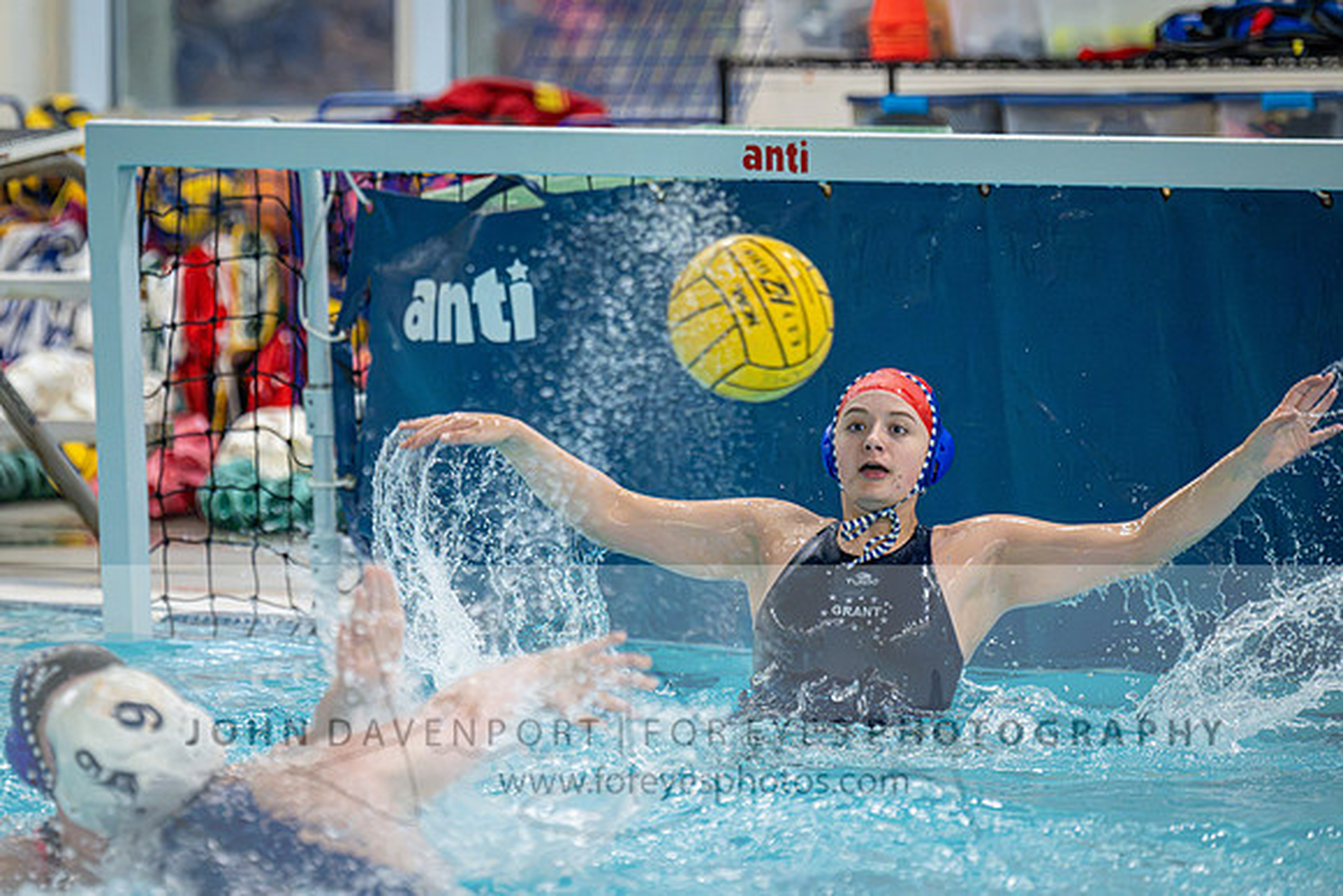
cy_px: 363
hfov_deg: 7.9
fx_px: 9773
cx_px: 544
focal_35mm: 262
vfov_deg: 5.2
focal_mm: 220
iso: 18000
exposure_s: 1/1000
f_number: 4
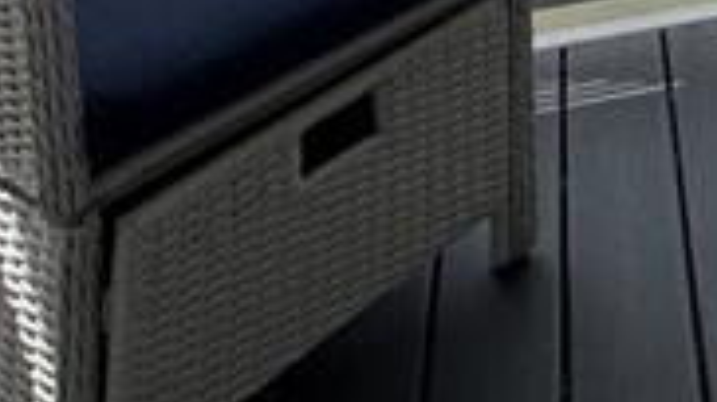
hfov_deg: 19.7
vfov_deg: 10.3
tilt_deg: -2.5
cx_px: 1213
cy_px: -792
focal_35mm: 86
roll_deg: -1.4
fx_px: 1634
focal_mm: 2.22
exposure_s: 1/3106
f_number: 2.2
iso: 50
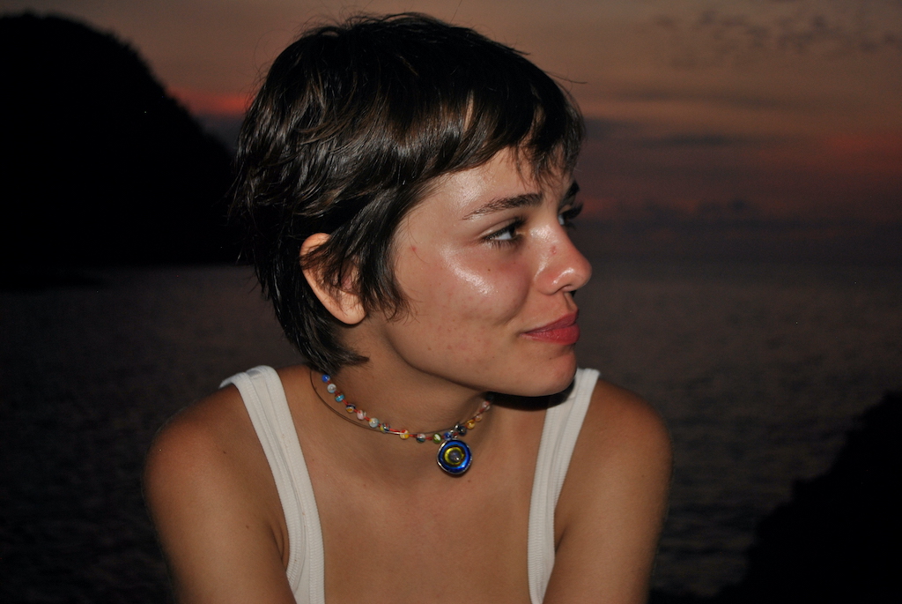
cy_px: 302
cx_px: 451
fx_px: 1279
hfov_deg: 38.8
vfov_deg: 26.5
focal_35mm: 51
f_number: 5
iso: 200
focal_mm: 34
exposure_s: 1/60
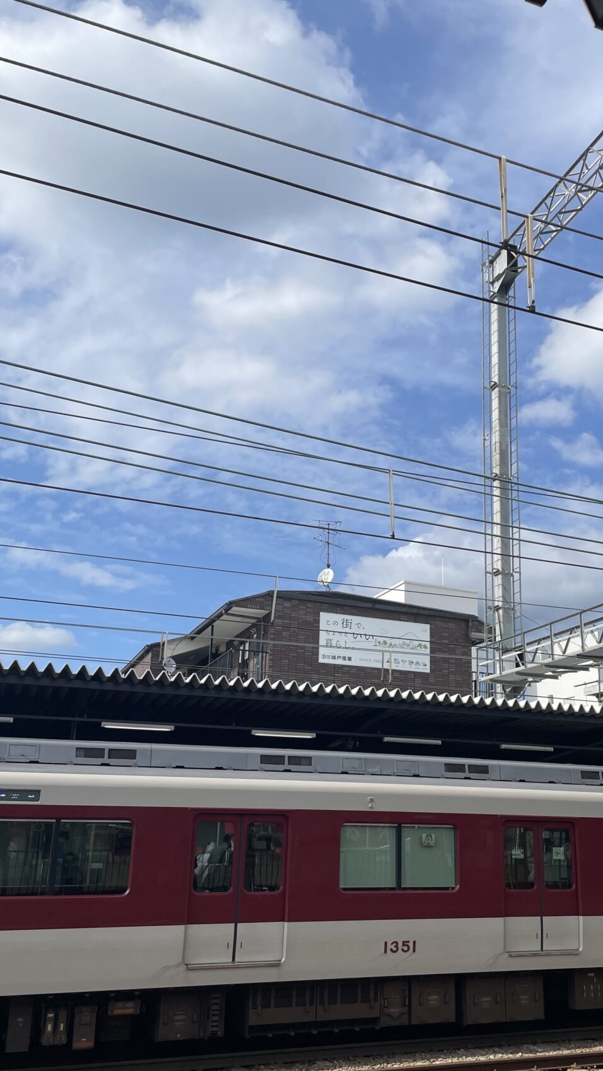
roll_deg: -1.2
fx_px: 910
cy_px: 593
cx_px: 358
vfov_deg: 60.9
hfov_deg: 36.6
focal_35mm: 32
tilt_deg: +14.8
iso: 32
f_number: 1.6
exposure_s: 1/5814
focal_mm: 4.2
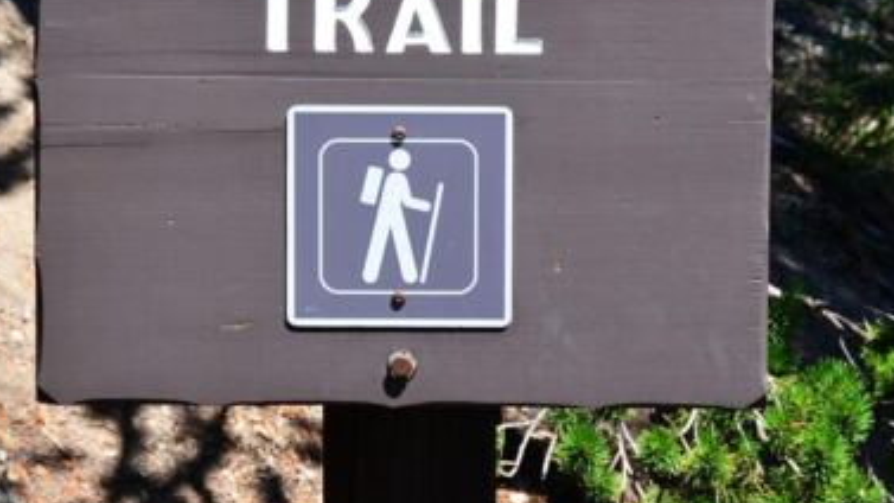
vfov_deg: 5.6
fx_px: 5167
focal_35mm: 218
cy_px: 87
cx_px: 462
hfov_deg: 9.9
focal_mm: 82
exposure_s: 1/125
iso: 125
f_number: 11
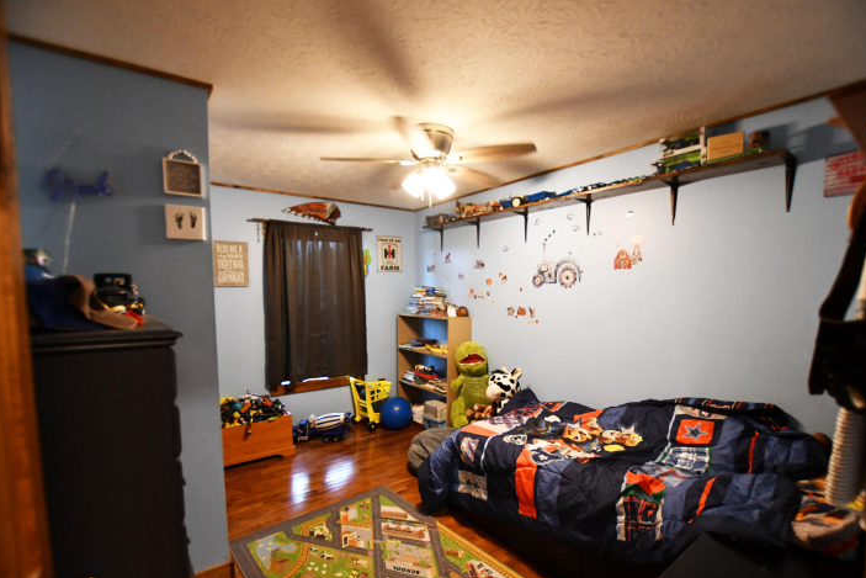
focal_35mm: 16
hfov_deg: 96.7
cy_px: 307
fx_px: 385
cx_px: 447
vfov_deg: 73.7
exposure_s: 1/125
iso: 2500
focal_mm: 10
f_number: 3.5
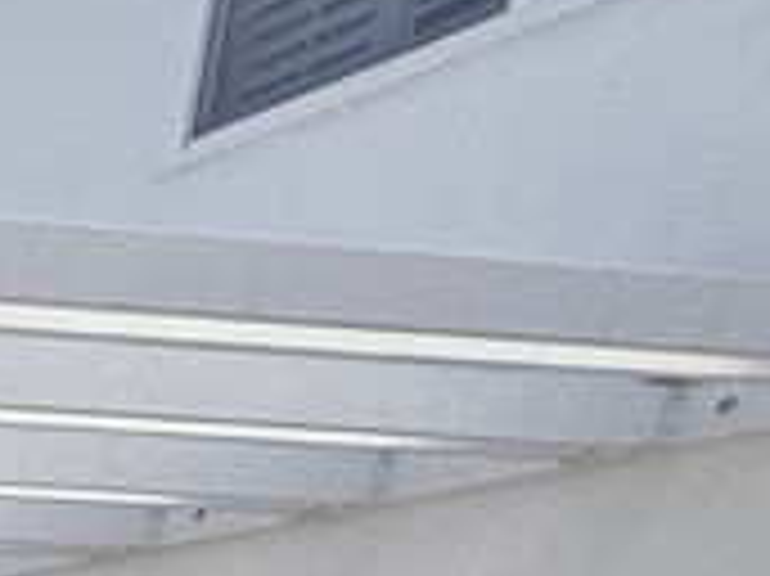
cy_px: 1228
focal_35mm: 84
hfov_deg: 12.0
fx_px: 1867
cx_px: -1459
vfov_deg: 14.1
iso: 64
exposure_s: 1/2092
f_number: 2.2
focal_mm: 2.22
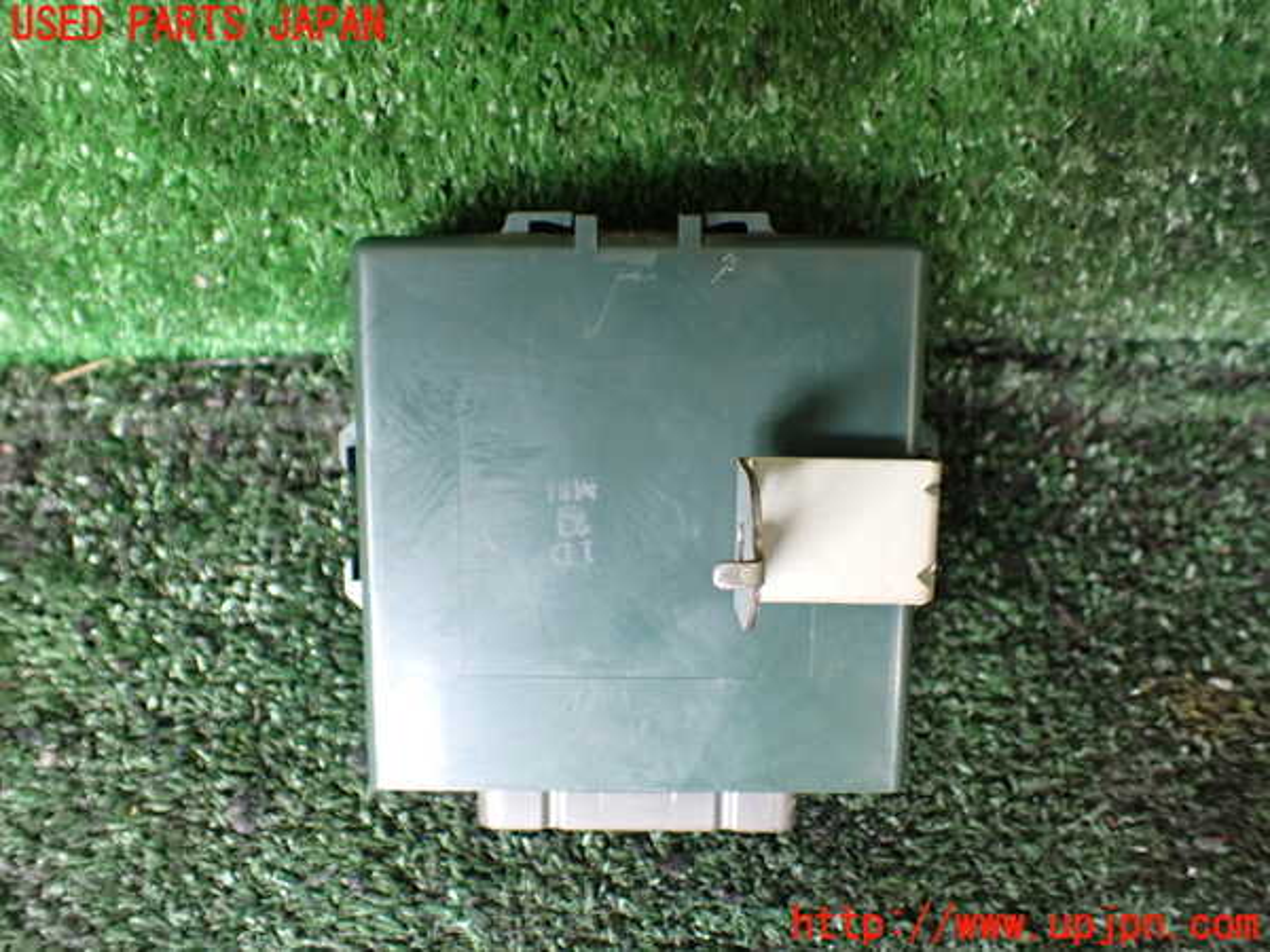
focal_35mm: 30
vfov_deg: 46.8
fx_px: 1101
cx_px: 635
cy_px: 476
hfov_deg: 60.0
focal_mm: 5.4
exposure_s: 1/80
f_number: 2.3
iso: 800
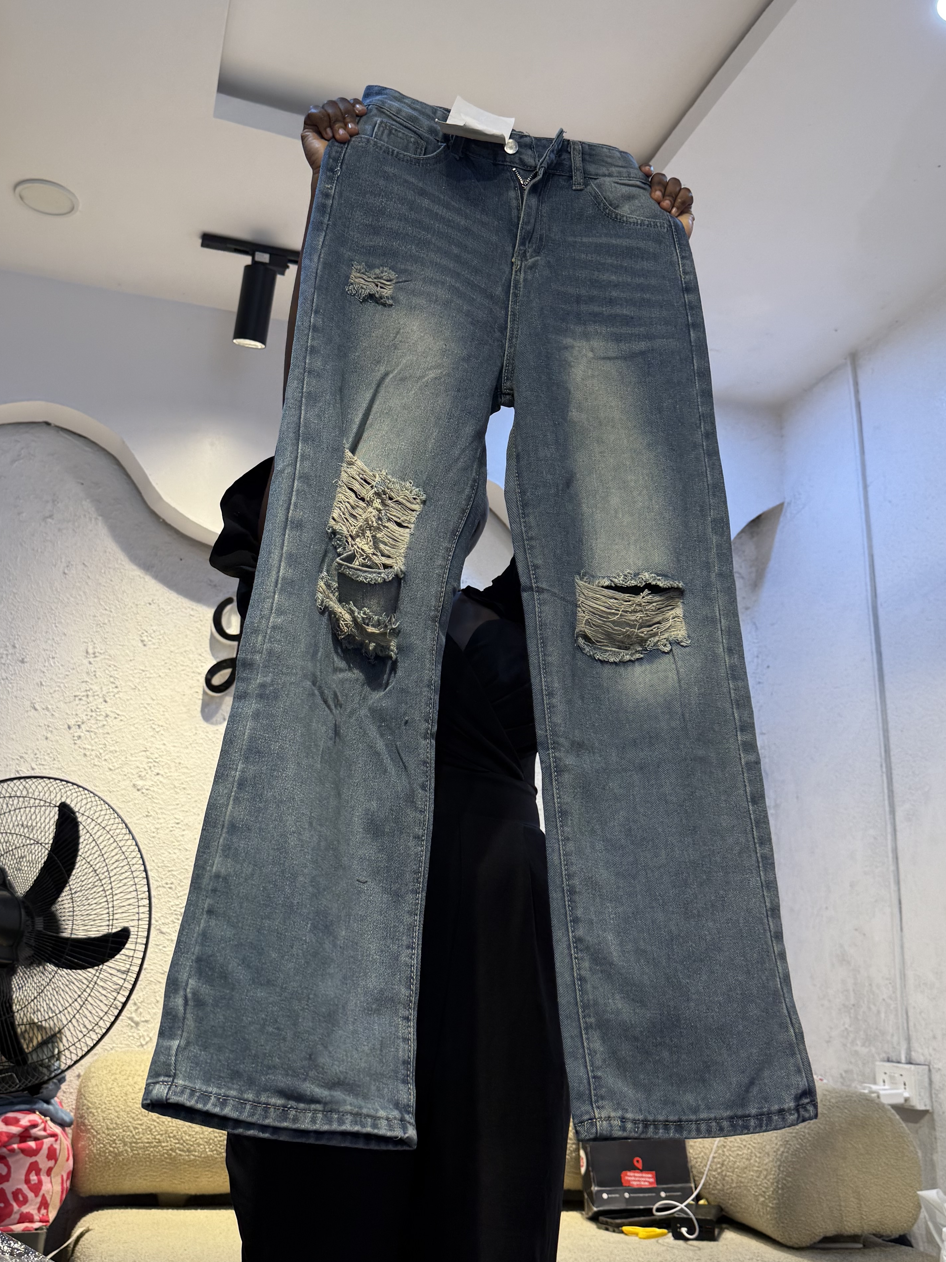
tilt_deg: +20.2
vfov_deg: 51.3
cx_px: 472
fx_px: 1312
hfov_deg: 39.7
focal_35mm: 36
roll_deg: -3.1
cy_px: 563
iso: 80
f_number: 1.78
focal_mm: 6.76
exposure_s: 1/100
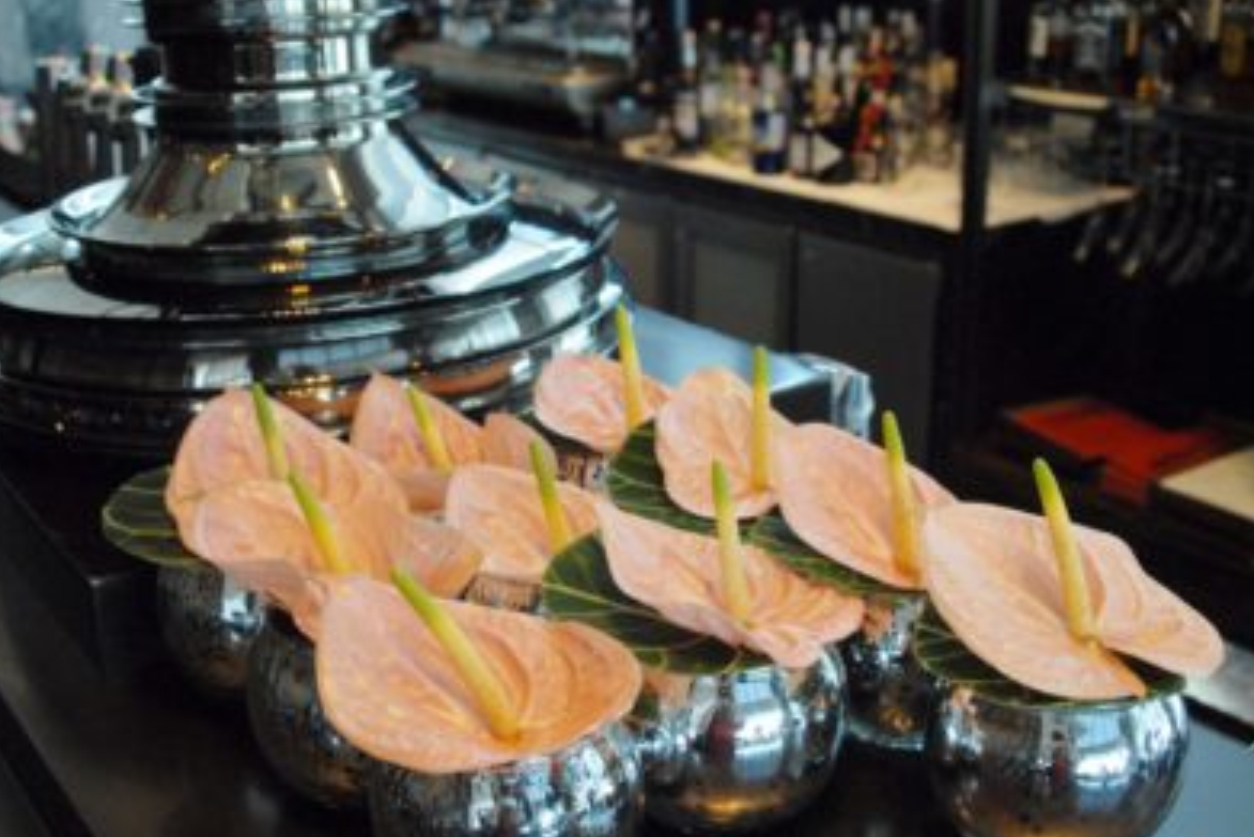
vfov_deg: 31.2
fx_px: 1498
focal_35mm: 43
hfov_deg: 45.4
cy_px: 420
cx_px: 619
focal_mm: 28
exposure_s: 1/80
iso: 1000
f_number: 4
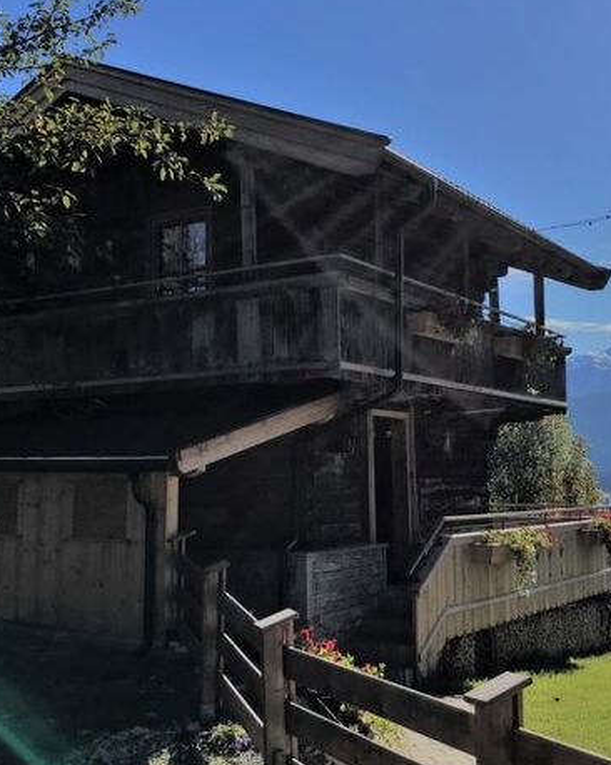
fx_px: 973
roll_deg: +1.7
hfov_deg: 34.9
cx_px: 311
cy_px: 351
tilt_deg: +7.4
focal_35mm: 43
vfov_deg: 42.9
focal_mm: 3.99
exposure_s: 1/2907
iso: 20
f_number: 1.8
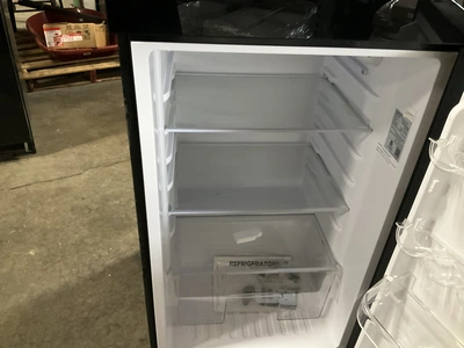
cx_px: 232
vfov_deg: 48.2
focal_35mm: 29
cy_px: 174
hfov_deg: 61.7
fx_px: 389
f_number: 1.8
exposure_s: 1/30
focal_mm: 3
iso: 400
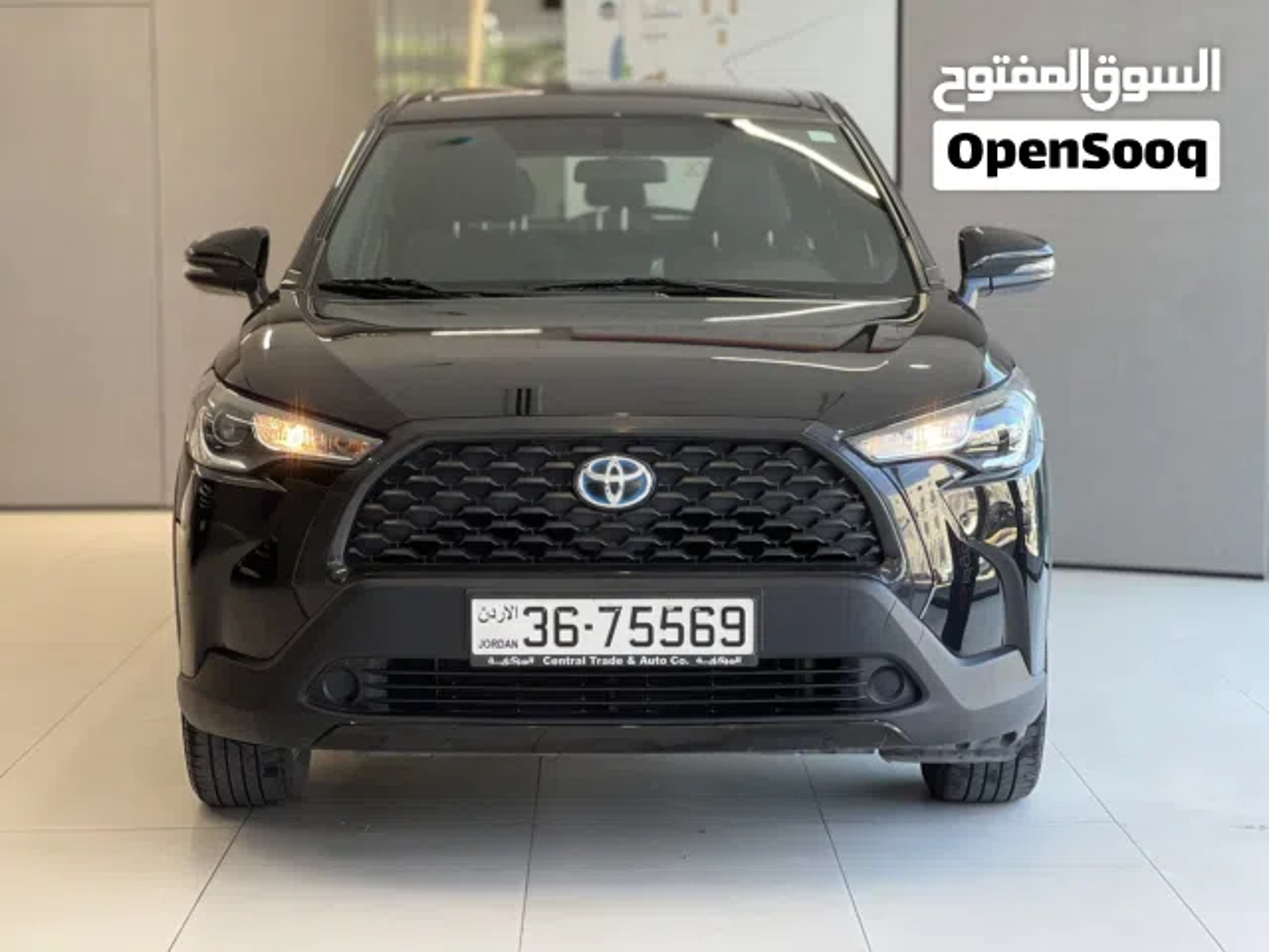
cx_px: 634
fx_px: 2823
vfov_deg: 19.1
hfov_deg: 25.3
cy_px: 476
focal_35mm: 77
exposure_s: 1/100
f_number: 2.8
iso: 200
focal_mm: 9
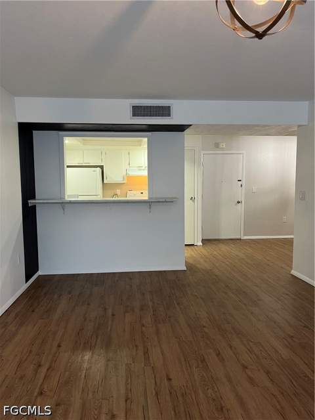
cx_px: 158
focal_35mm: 26
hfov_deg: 53.1
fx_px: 315
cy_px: 210
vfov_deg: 67.3
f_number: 1.6
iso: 100
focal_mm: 5.1
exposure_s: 1/60
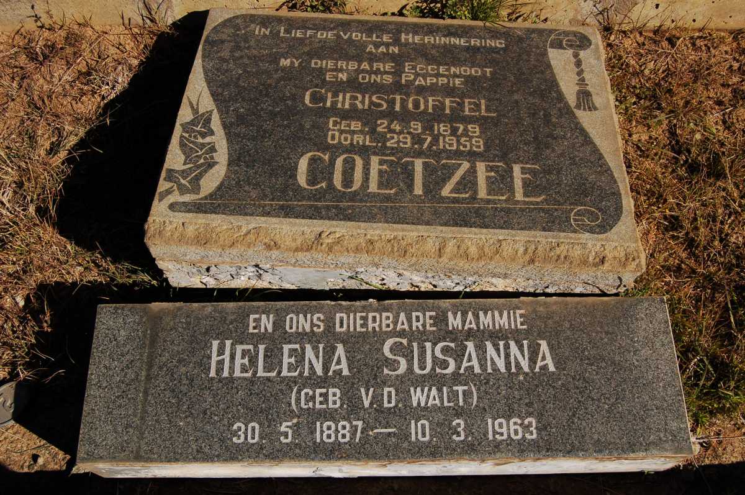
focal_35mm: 36
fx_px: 744
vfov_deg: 36.8
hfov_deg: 53.2
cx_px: 372
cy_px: 248
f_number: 6.3
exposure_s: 1/640
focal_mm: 24
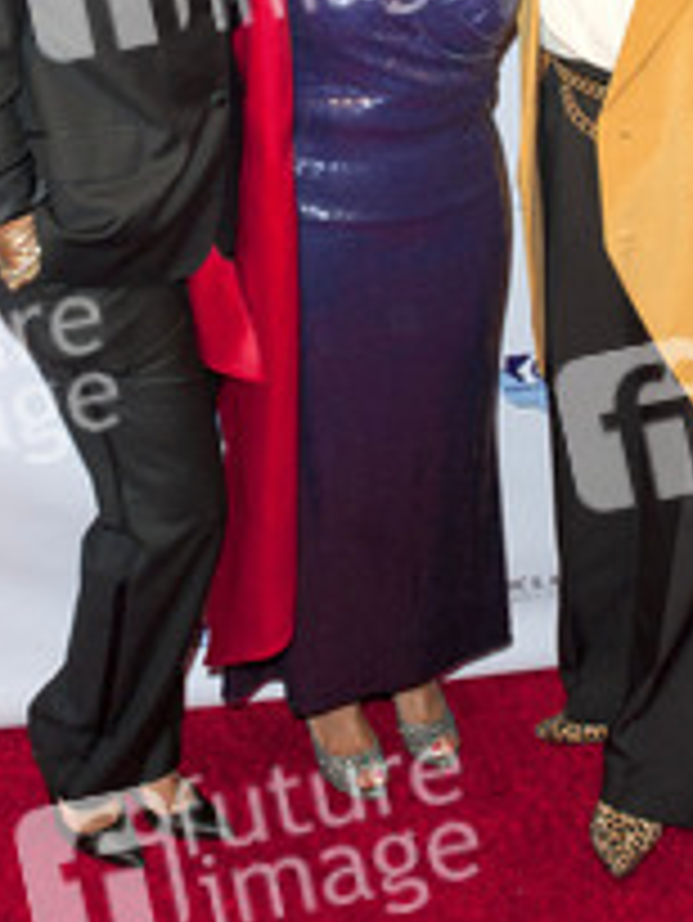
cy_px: 180
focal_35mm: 45
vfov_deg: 40.3
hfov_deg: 32.2
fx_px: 1200
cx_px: 380
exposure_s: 1/320
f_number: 5.6
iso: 500
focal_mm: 24
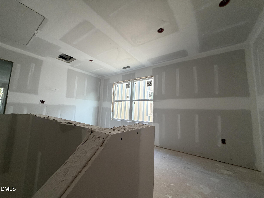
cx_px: 132
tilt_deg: +6.4
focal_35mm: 14
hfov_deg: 102.1
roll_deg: -2.2
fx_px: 107
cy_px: 99
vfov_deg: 85.7
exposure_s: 1/93
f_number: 2.2
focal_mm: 2.22
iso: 320
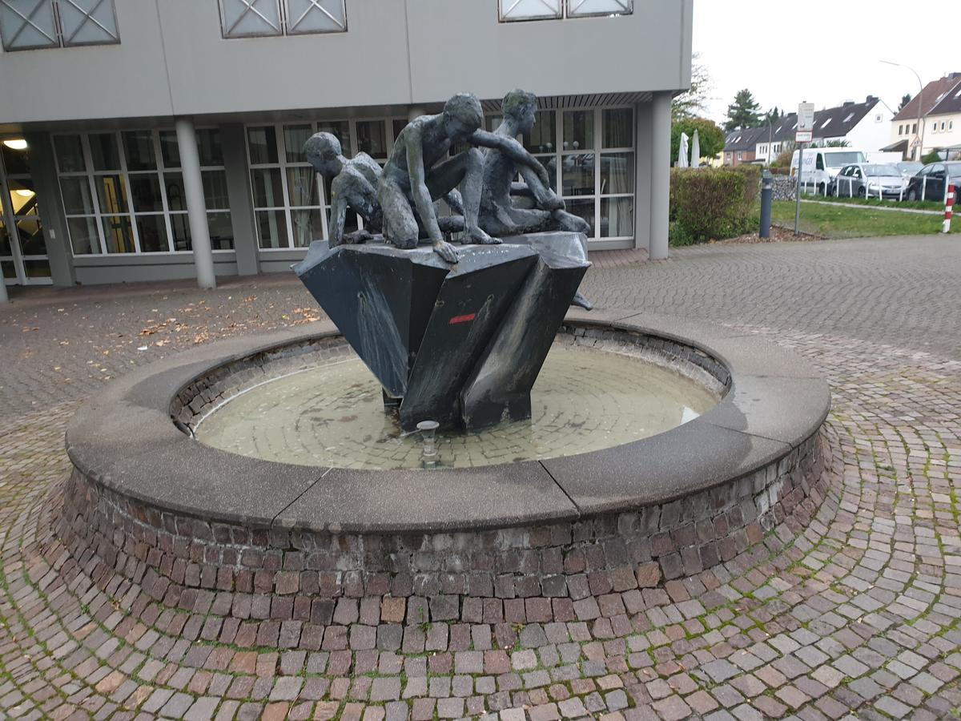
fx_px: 722
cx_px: 480
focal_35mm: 26
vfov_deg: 53.1
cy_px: 360
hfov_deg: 67.3
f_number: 2.4
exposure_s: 1/50
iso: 125
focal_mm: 4.3
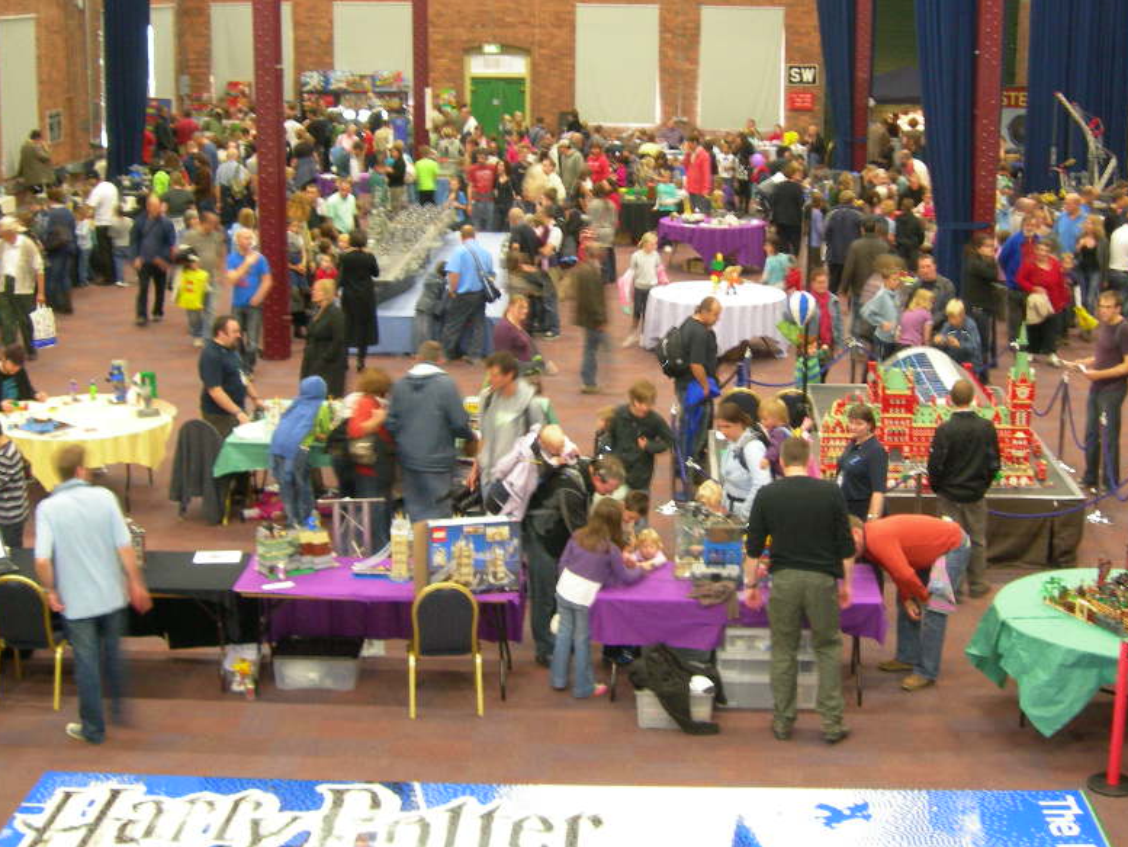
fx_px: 1760
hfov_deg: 35.5
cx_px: 658
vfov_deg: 27.0
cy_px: 360
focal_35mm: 54
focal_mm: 8.5
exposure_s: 1/5.4
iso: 200
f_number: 2.9
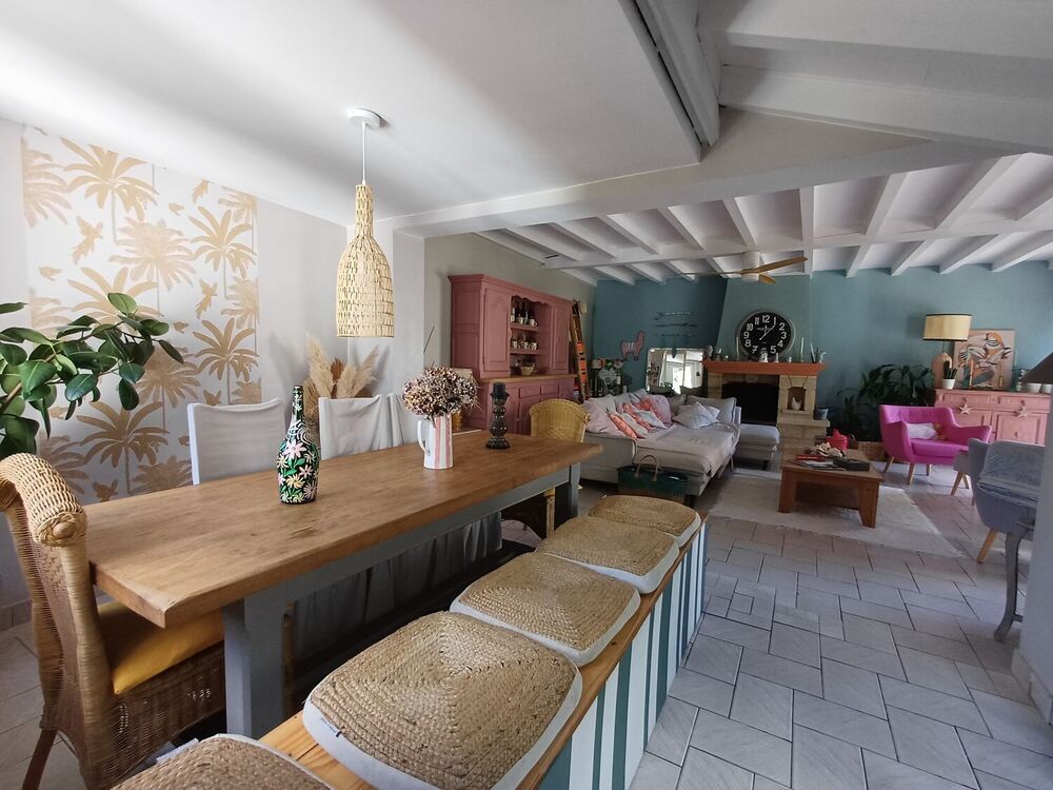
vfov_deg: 78.1
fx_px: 487
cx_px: 526
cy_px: 395
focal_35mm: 16
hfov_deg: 94.5
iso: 100
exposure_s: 1/50
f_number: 2.2
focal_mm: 1.64
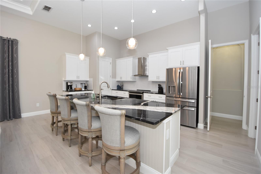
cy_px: 87
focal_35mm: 15
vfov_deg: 77.3
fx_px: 109
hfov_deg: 100.4
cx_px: 130
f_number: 4
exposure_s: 1/60
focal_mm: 10
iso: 250
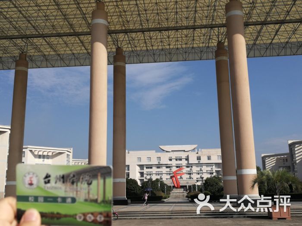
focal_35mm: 36
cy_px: 113
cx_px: 151
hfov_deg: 51.4
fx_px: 314
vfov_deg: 39.7
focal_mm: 3.95
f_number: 13
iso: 50
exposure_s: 1/1667
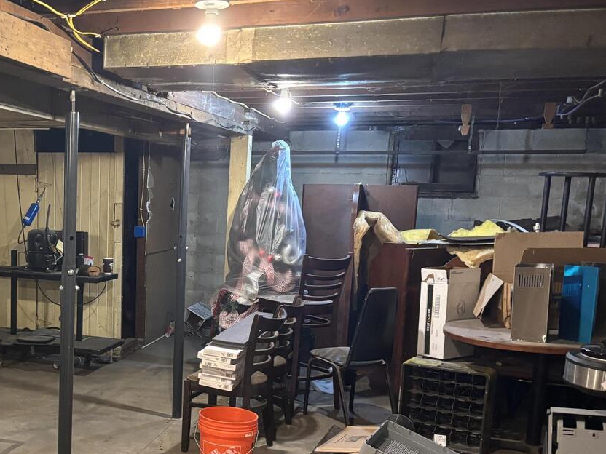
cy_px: 322
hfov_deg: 40.2
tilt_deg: -12.8
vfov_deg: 31.8
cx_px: 111
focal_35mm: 45
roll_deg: -1.2
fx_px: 788
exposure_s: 1/60
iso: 500
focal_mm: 5.96
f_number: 1.6
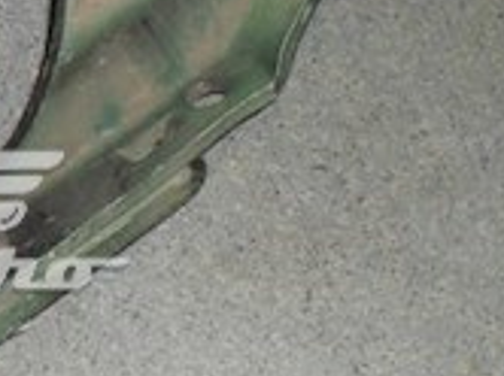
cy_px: 243
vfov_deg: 10.9
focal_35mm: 135
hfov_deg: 13.8
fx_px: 1963
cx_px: -237
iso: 200
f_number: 3.2
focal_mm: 6.3
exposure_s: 1/45
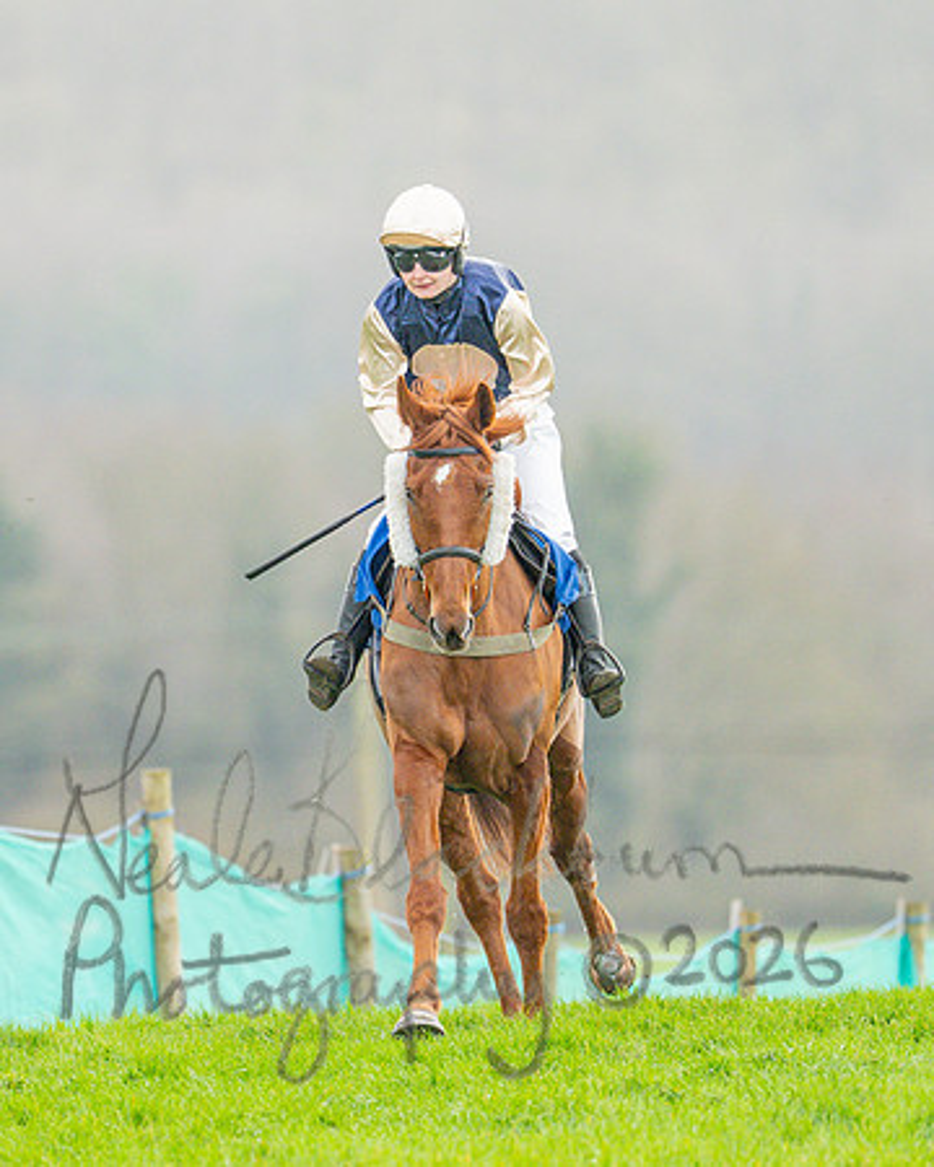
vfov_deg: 2.1
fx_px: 31118
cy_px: 606
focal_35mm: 901
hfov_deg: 1.7
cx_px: 296
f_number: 4.5
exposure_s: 1/800
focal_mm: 400
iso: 1000
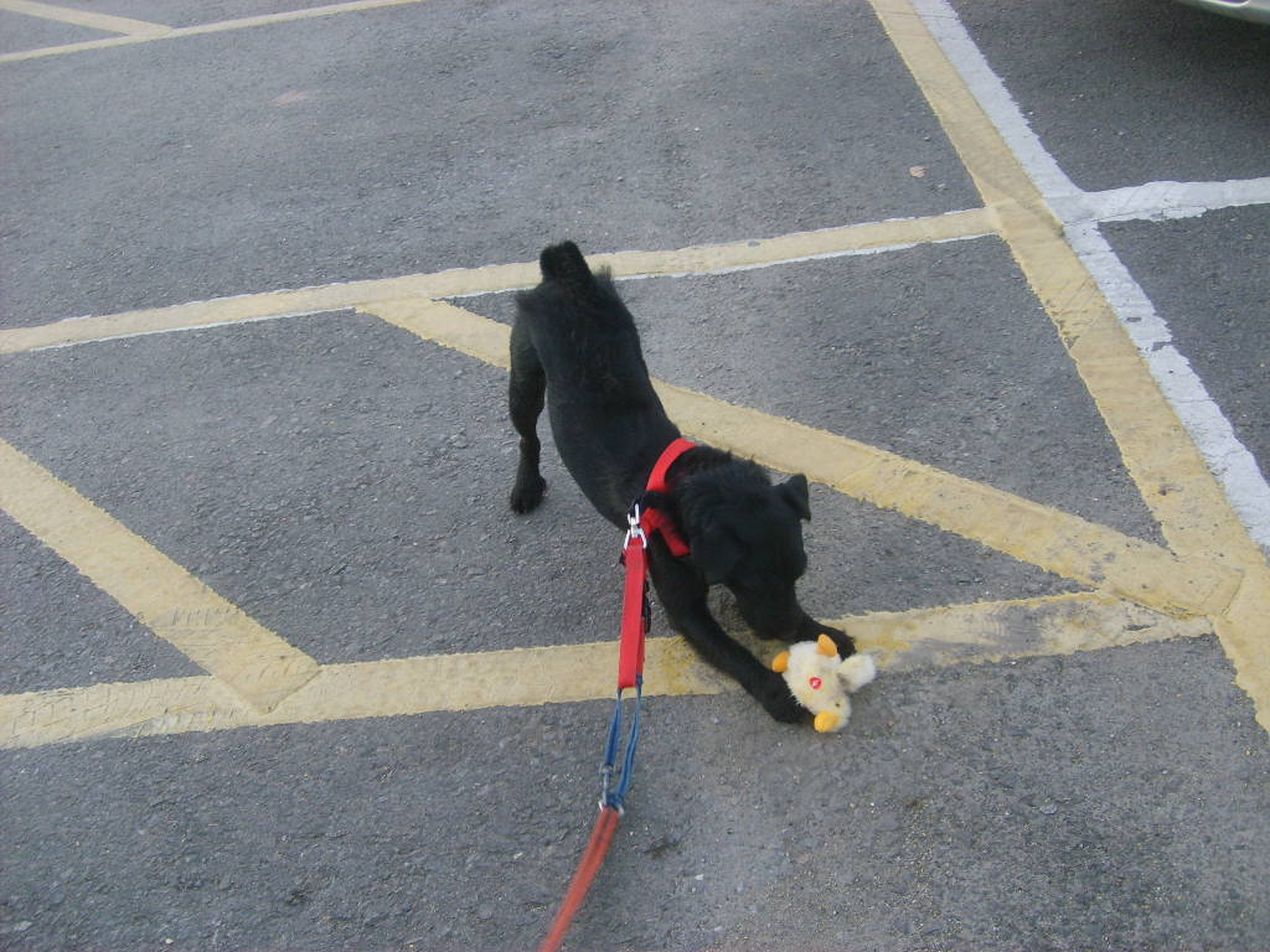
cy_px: 476
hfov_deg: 52.6
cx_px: 635
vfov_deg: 40.7
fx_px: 1284
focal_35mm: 35
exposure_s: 1/30
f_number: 2.8
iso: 88
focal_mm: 5.8
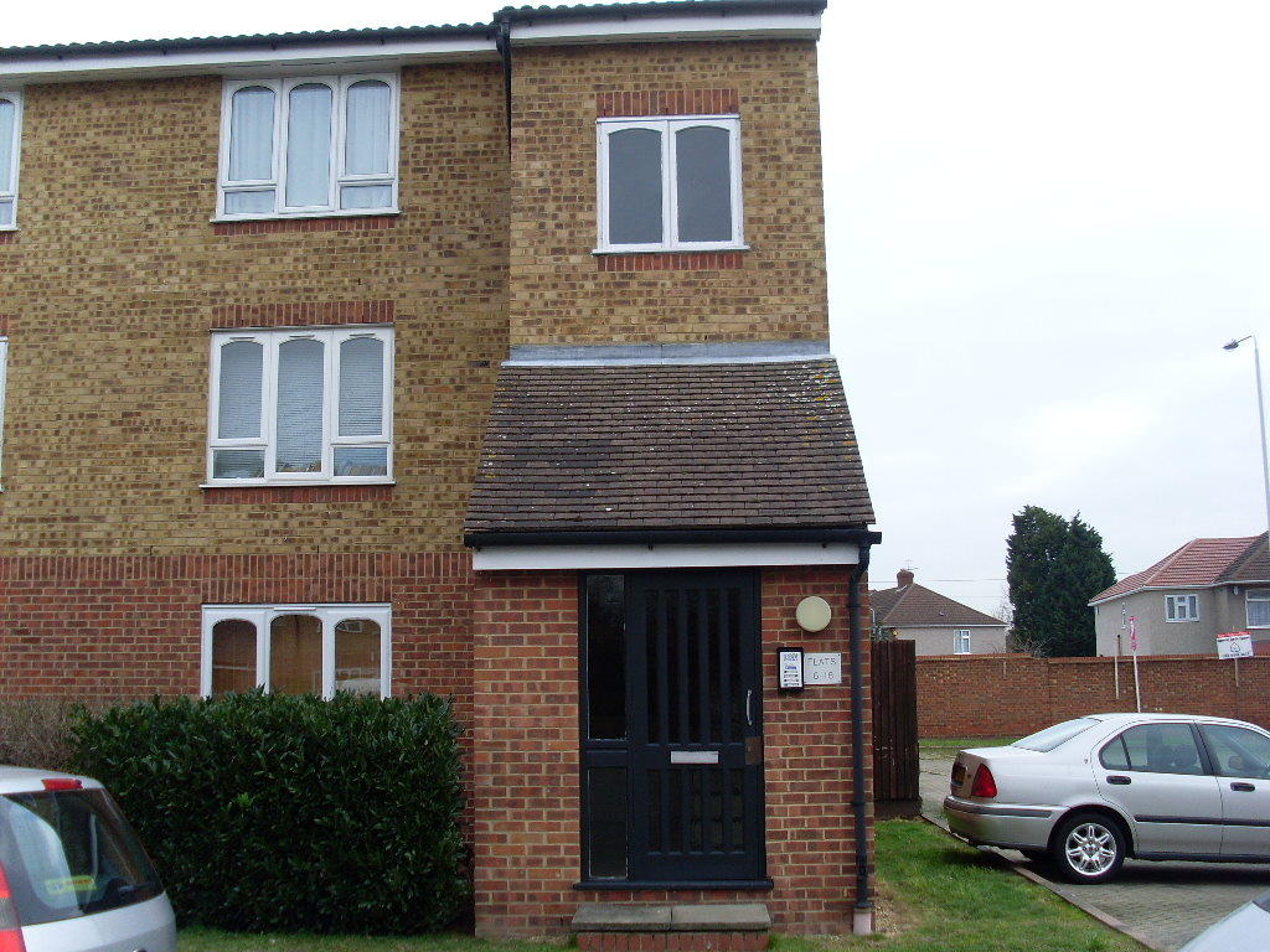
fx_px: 1394
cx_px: 635
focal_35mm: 38
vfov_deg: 37.7
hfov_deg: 49.0
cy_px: 476
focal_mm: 6.3
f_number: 3
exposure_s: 1/250
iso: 80
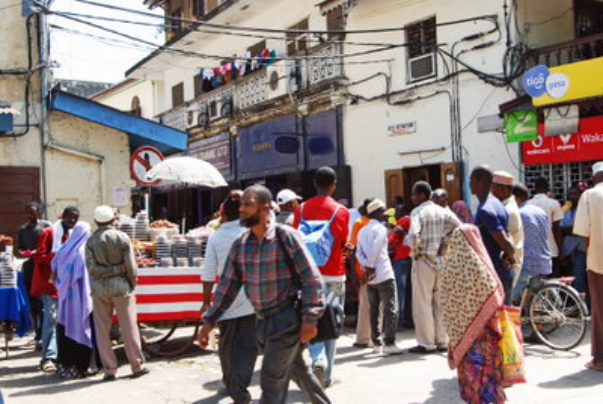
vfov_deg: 34.3
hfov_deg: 49.5
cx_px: 302
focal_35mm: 39
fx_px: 654
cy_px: 202
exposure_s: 1/125
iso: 250
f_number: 10
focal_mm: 26
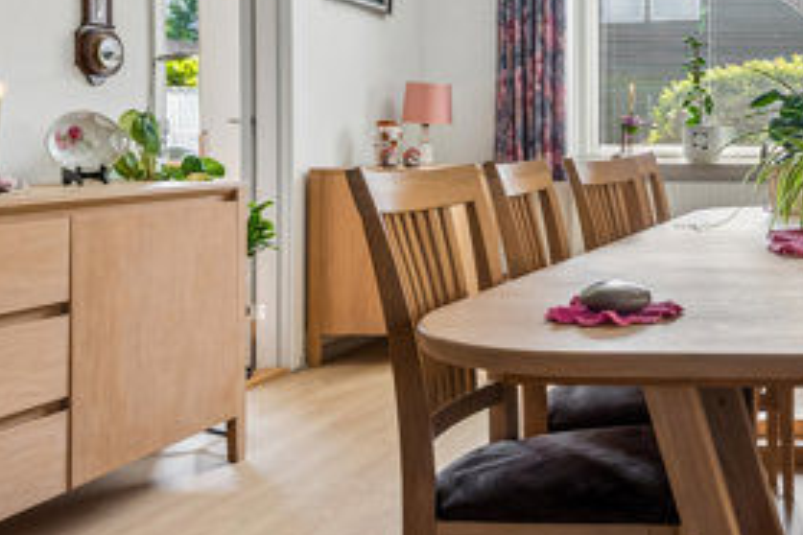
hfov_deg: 38.3
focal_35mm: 43
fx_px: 959
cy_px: 145
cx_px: 866
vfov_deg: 30.7
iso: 200
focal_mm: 15
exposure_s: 1/15
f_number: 10
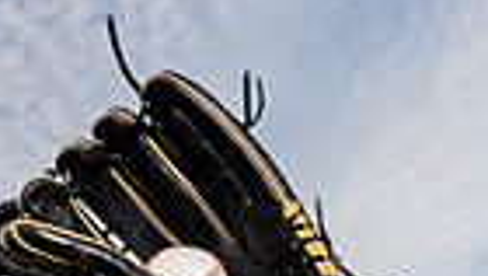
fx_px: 1696
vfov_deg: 8.2
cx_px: 45
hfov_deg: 16.2
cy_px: 744
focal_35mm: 131
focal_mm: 39
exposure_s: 1/250
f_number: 11
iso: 160
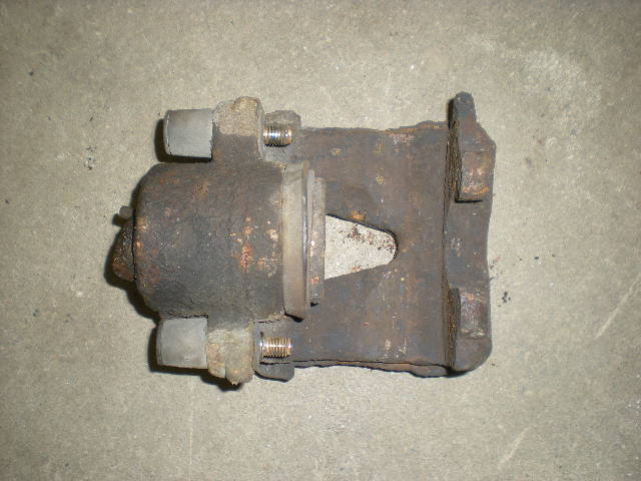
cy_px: 240
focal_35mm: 38
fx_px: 704
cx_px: 320
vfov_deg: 37.7
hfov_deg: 49.0
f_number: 3.1
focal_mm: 6.3
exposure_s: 1/60
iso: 84
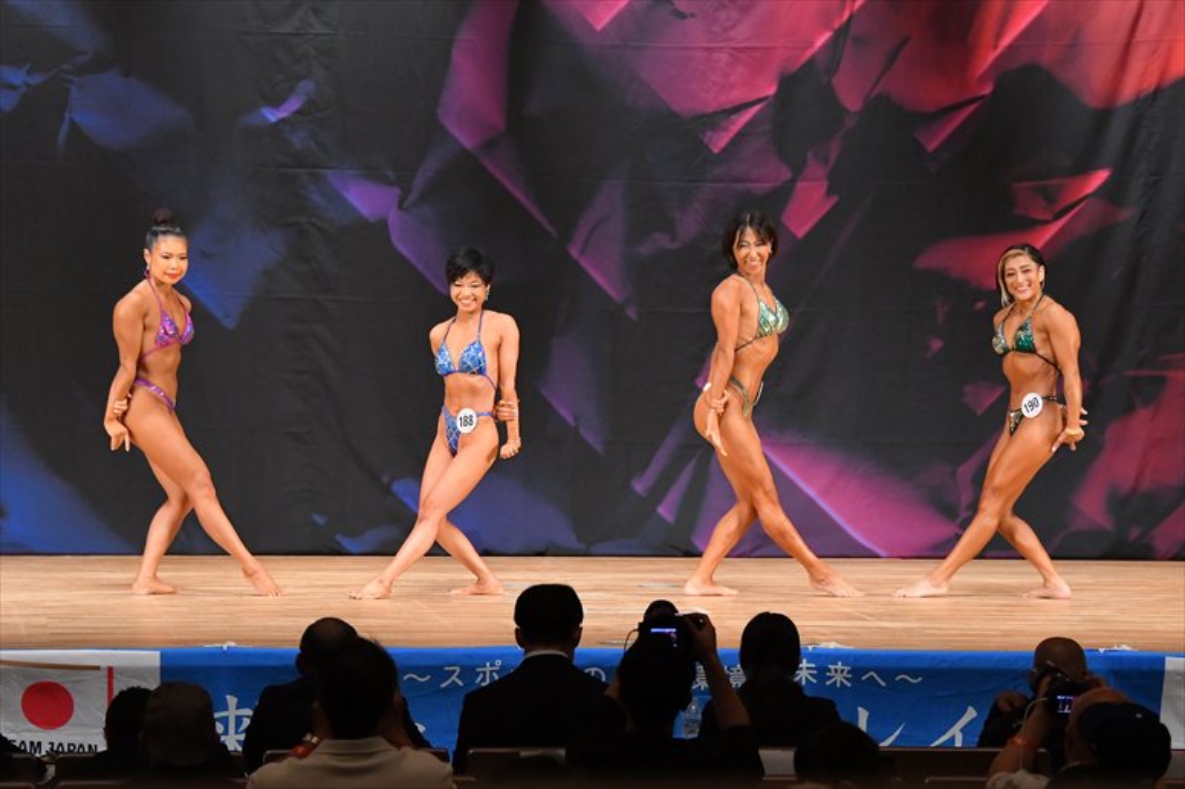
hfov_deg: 11.8
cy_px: 394
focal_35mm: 174
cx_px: 592
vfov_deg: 7.9
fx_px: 5725
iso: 5600
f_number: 5.6
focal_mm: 116
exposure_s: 1/400
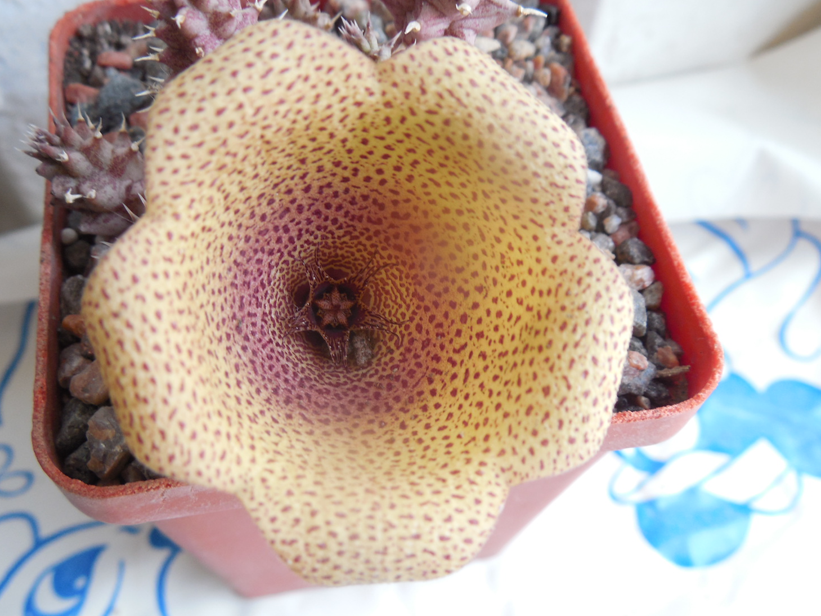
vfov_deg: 41.8
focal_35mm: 34
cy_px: 334
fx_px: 806
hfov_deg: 53.9
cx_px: 389
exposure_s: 1/50
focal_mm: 5.6
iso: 125
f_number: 3.6
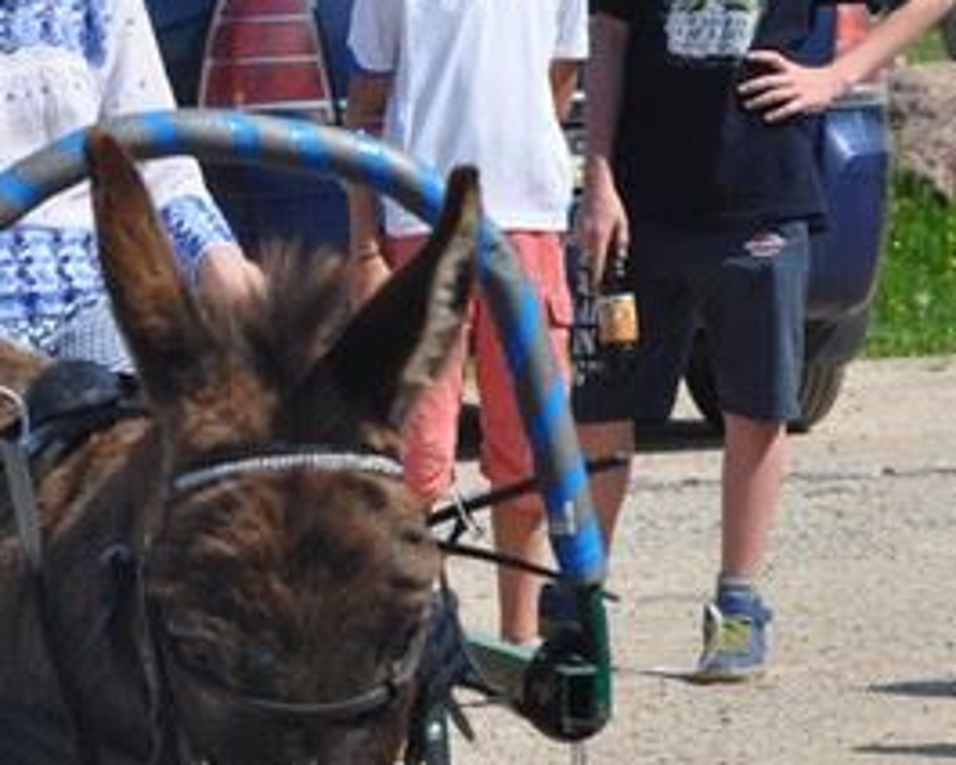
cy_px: 628
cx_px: 155
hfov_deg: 6.2
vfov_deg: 5.0
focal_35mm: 312
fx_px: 8828
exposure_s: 1/800
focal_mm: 62
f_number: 7.1
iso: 200
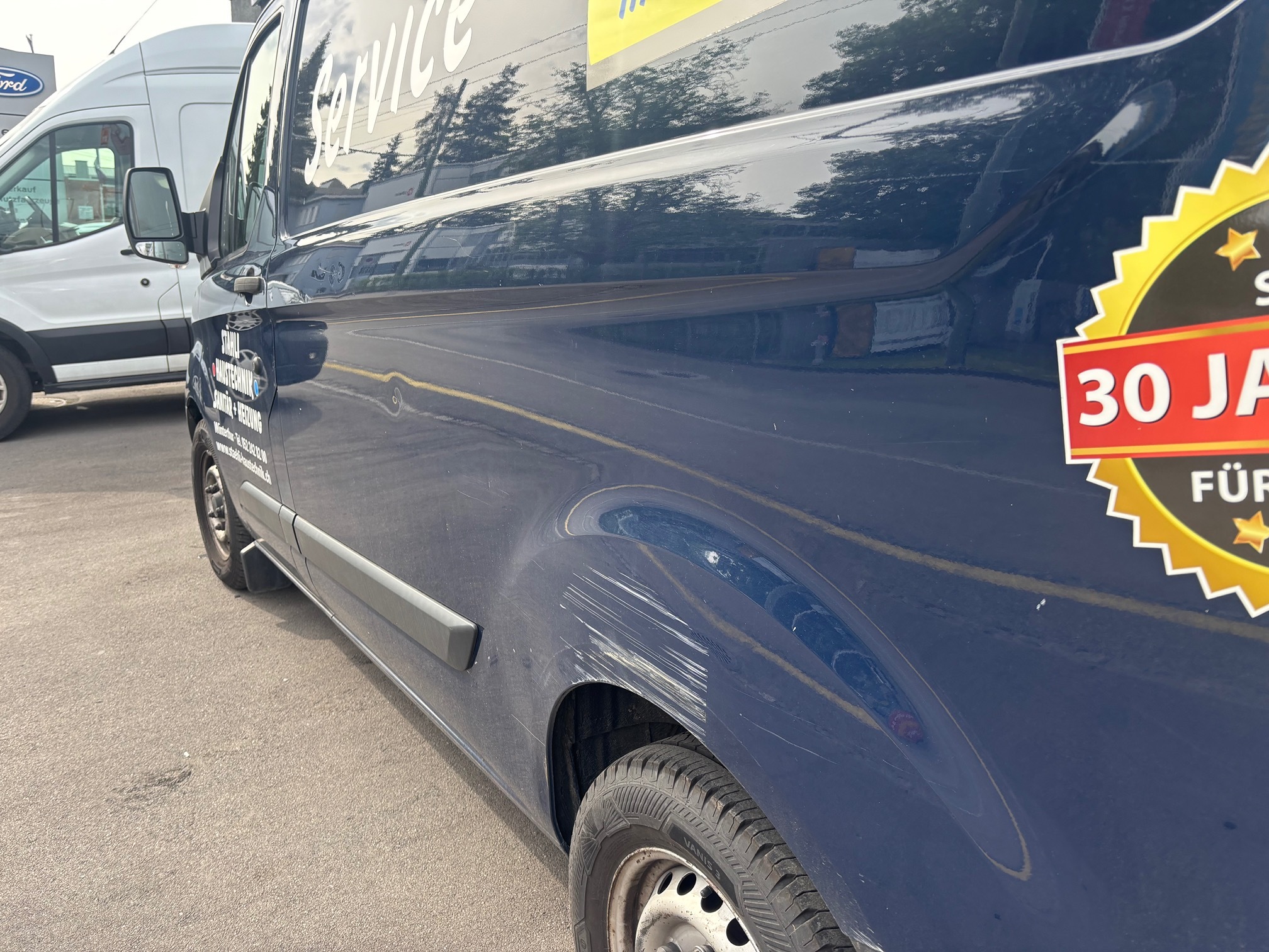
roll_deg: -1.6
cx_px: 634
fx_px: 953
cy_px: 476
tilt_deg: -12.8
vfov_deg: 53.1
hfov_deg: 67.3
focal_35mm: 26
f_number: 1.6
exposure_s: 1/556
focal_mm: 5.96
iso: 50
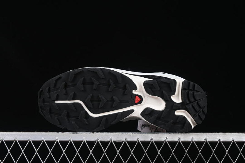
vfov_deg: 18.2
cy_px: 82
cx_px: 122
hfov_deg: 27.0
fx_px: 510
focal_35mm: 75
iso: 160
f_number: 6.3
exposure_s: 1/60
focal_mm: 50
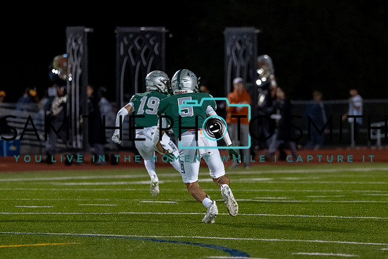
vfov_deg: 3.5
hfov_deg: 5.3
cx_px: 234
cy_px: 130
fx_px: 4195
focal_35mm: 389
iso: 4000
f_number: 2.8
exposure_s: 1/1000
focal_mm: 200
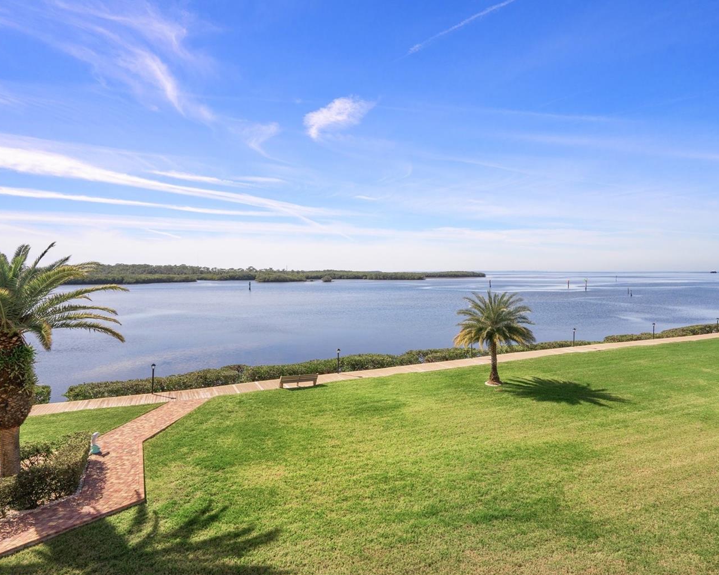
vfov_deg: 65.5
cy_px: 288
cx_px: 386
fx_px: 447
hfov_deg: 77.5
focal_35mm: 21
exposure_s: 1/500
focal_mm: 18
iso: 320
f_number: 8
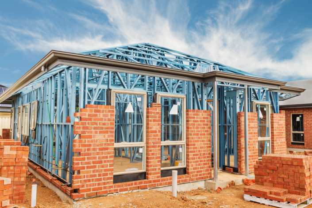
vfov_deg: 41.2
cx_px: 156
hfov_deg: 58.7
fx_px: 277
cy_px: 104
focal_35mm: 32
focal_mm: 32
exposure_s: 1/80
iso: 100
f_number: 9
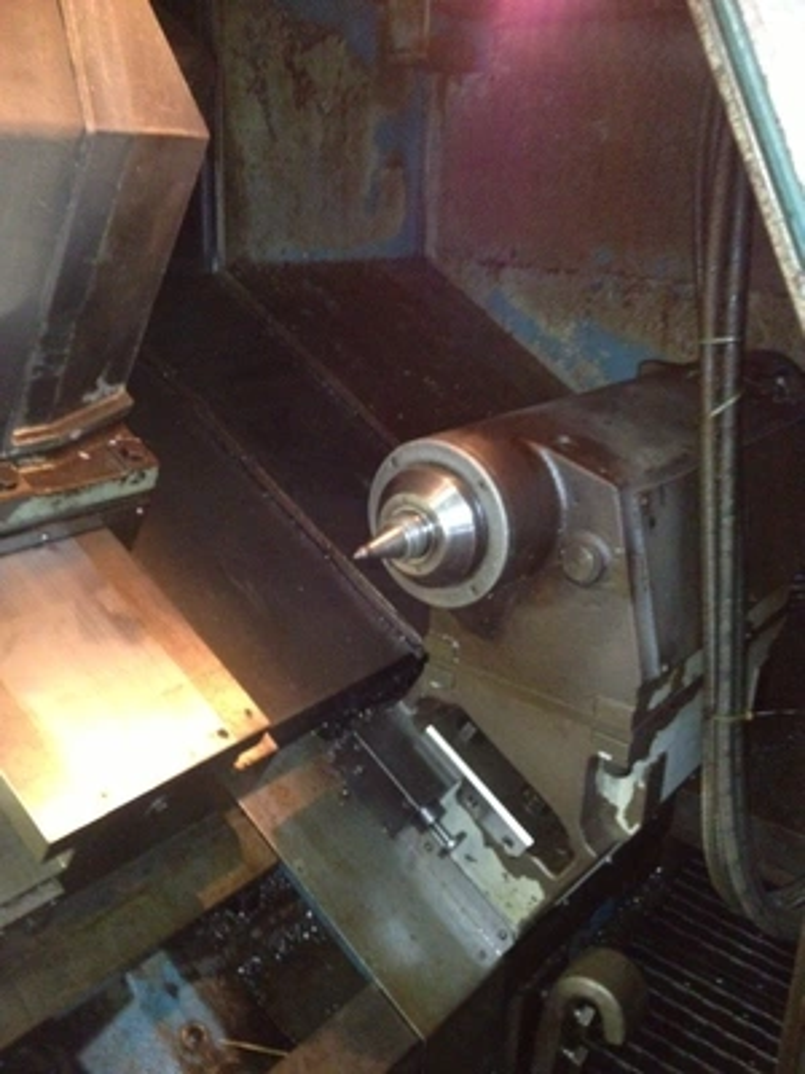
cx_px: 402
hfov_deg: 40.7
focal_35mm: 35
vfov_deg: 52.6
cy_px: 537
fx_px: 1085
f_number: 2.4
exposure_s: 1/16
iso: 800
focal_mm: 4.28
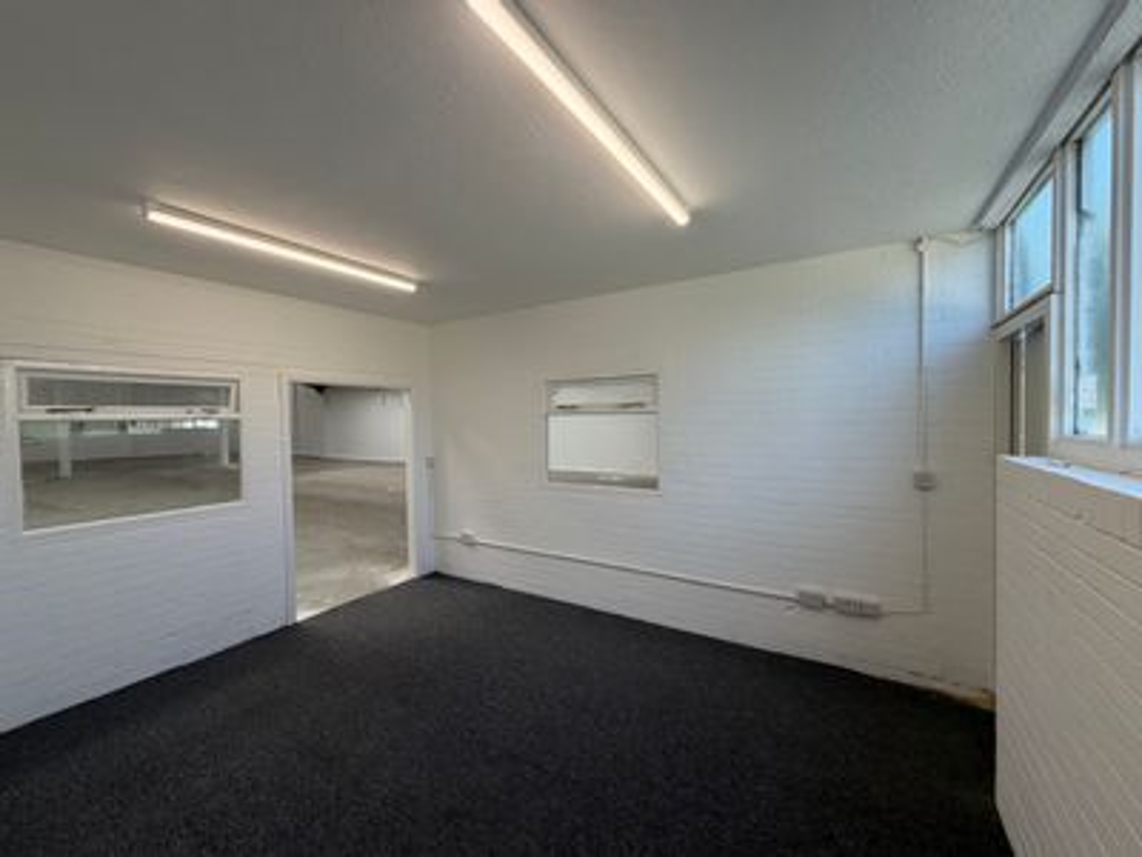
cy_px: 428
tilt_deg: -0.8
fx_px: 462
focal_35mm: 14
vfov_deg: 85.7
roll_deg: +1.4
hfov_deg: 102.1
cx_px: 571
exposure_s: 1/159
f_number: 2.2
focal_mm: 2.22
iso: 64
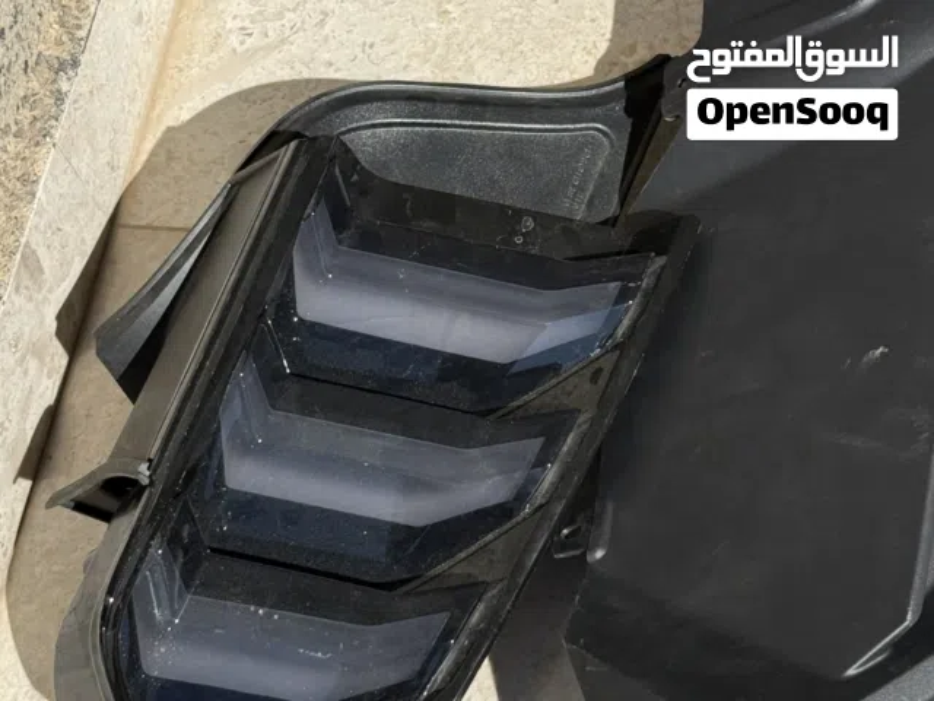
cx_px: 467
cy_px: 350
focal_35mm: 48
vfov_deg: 30.3
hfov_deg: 39.7
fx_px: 1295
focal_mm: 6.76
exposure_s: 1/7143
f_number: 1.78
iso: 64
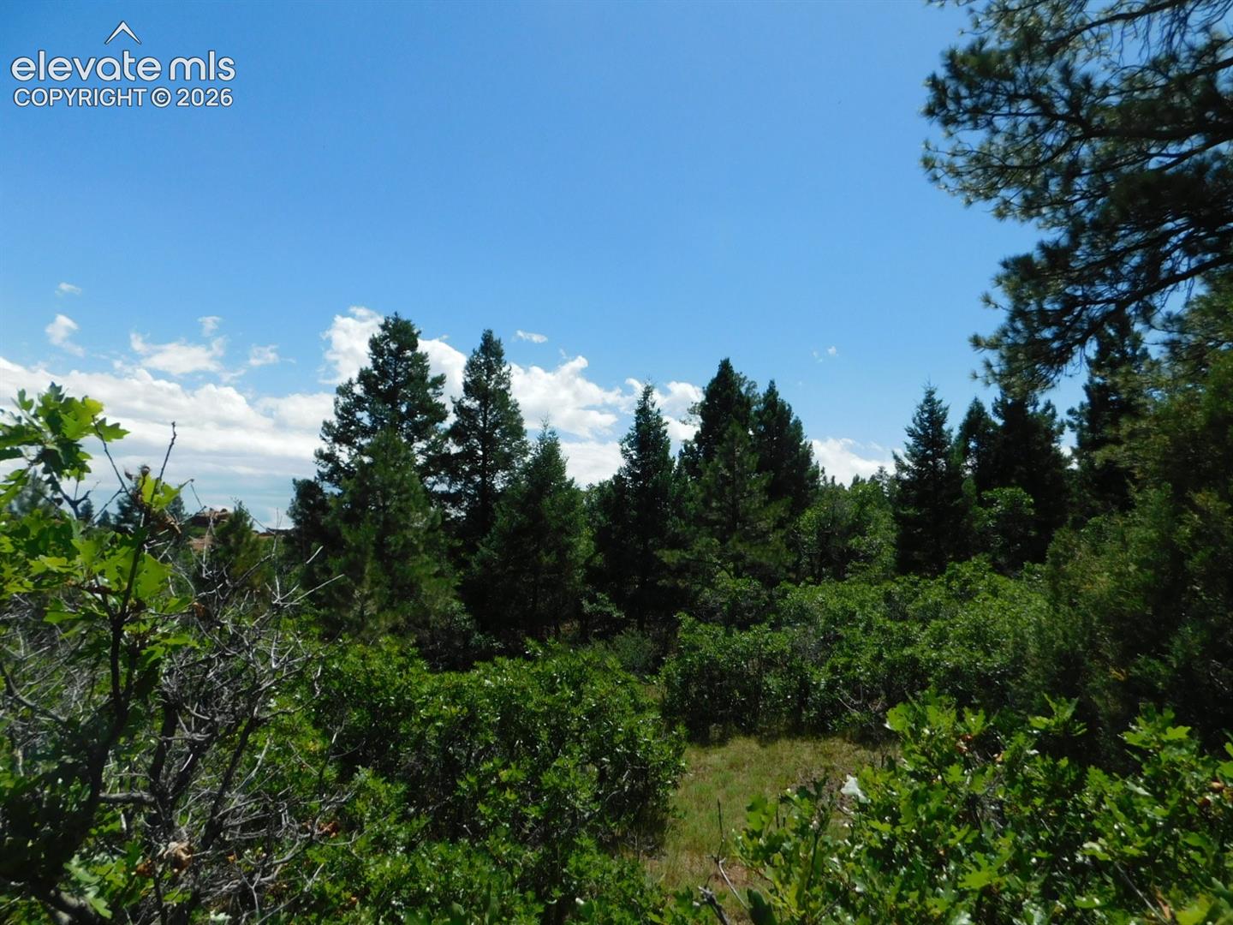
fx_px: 819
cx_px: 616
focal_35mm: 23
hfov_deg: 73.9
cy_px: 462
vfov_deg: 58.9
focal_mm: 4
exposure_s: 1/640
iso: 125
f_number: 6
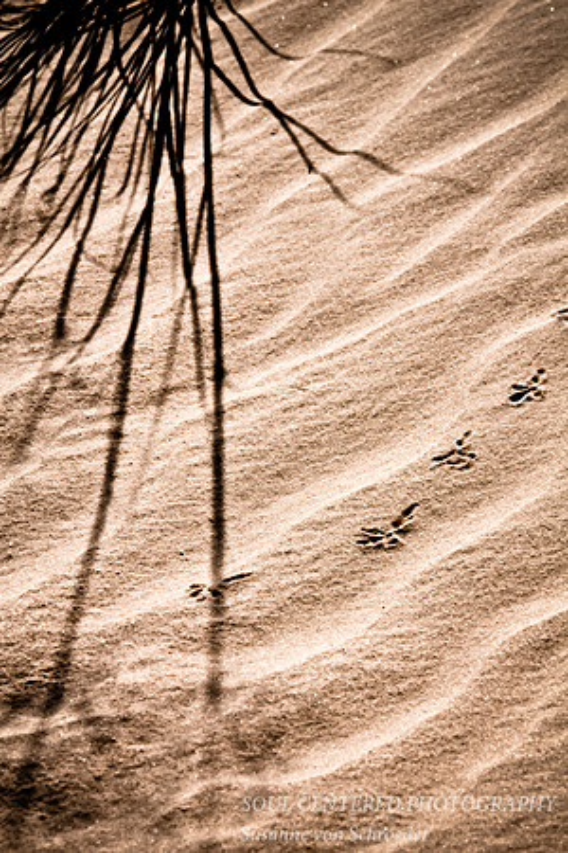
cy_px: 426
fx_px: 3727
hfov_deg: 8.7
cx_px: 284
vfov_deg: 13.0
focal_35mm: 158
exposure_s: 1/750
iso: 200
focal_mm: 105
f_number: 16
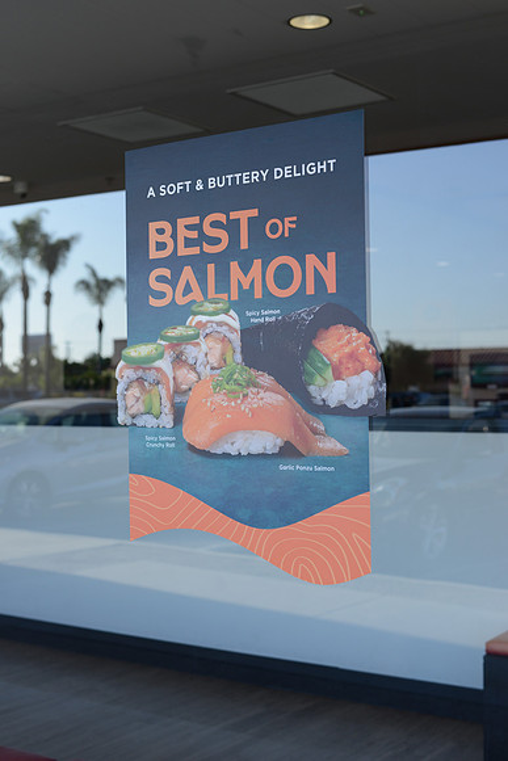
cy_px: 380
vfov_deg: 39.6
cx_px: 254
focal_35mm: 50
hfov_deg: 27.0
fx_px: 1058
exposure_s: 1/200
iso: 200
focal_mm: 50
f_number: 5
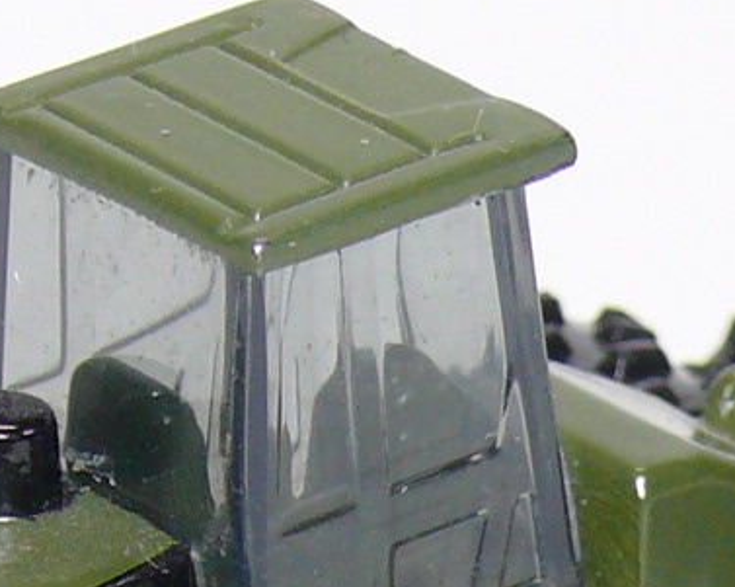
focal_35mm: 423
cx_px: 314
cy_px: 764
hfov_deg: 4.6
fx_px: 9194
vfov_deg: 3.6
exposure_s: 1/30
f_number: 4
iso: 100
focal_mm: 13.3
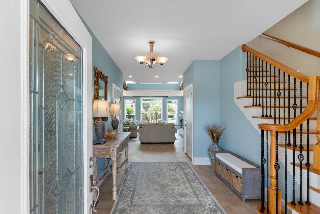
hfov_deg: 96.6
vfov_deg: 73.7
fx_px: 142
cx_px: 151
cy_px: 109
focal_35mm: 16
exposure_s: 1/40
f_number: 4.5
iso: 100
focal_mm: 10
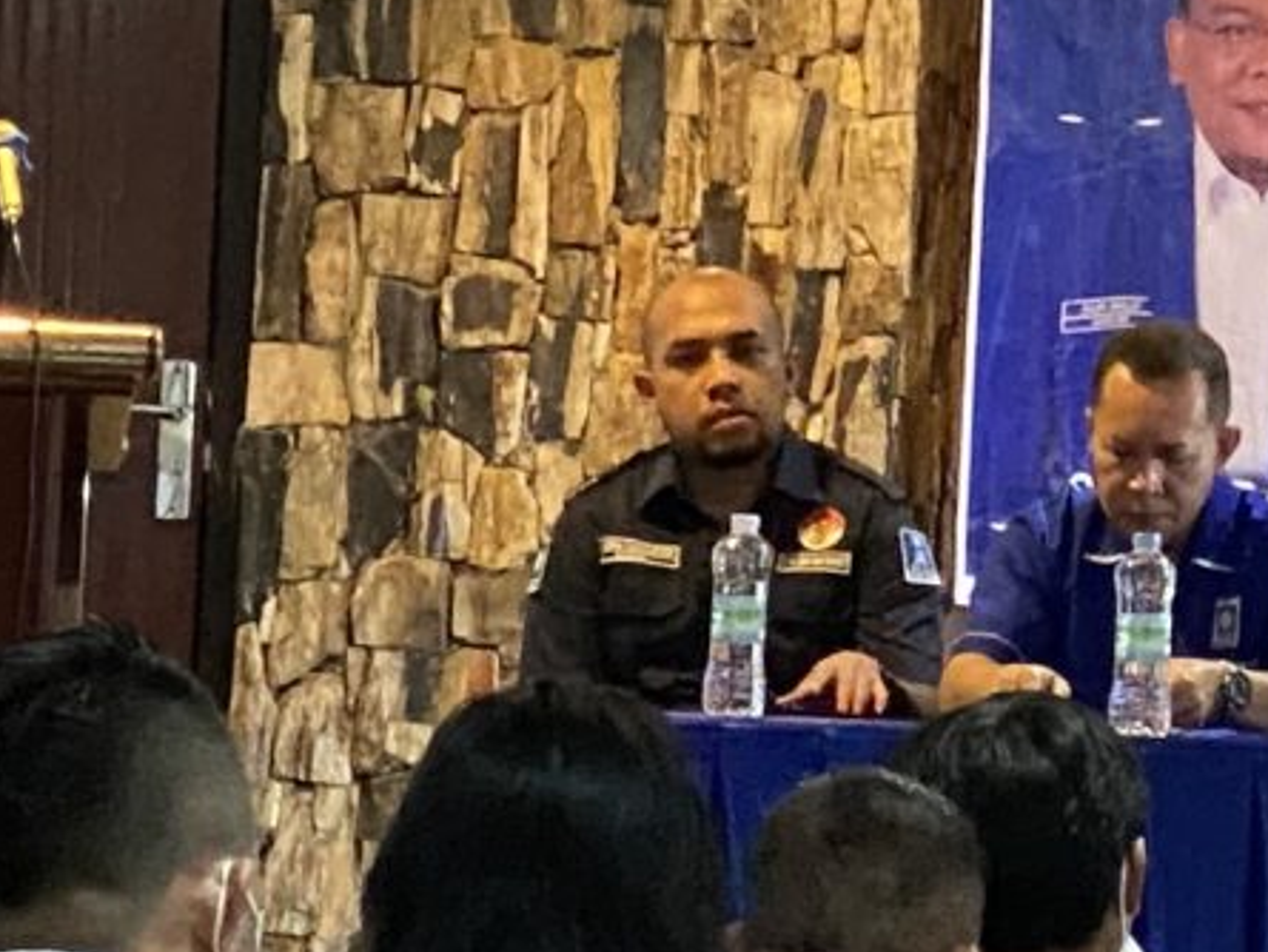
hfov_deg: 6.5
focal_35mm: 299
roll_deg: -1.6
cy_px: -390
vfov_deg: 4.9
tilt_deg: +4.9
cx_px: 2034
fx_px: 10955
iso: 500
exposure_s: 1/50
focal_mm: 6
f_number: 2
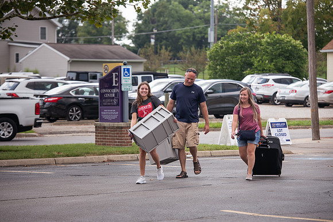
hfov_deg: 14.2
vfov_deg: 9.5
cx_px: 166
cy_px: 111
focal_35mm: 145
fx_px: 1342
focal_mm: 145
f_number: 5
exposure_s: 1/400
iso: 160
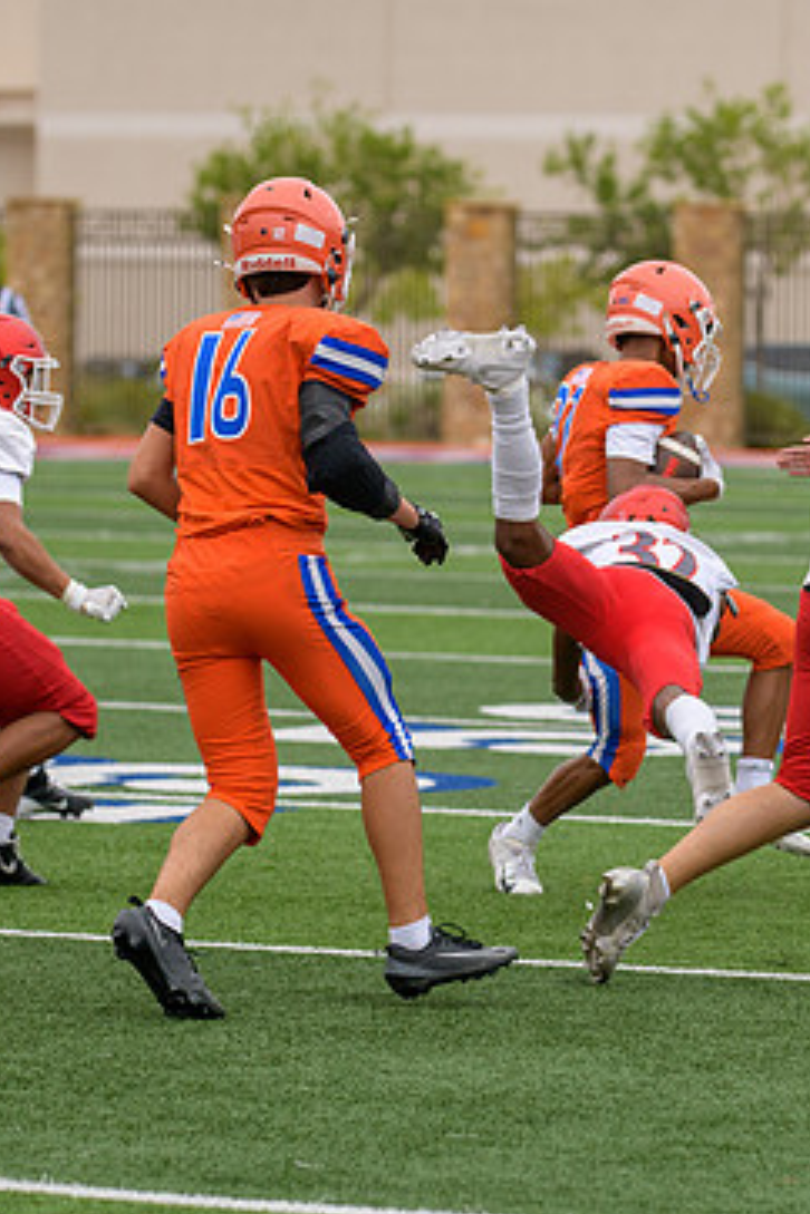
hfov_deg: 6.1
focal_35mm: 224
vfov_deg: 9.2
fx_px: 7559
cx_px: 710
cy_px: 630
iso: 320
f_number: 3.5
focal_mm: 140
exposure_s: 1/1000
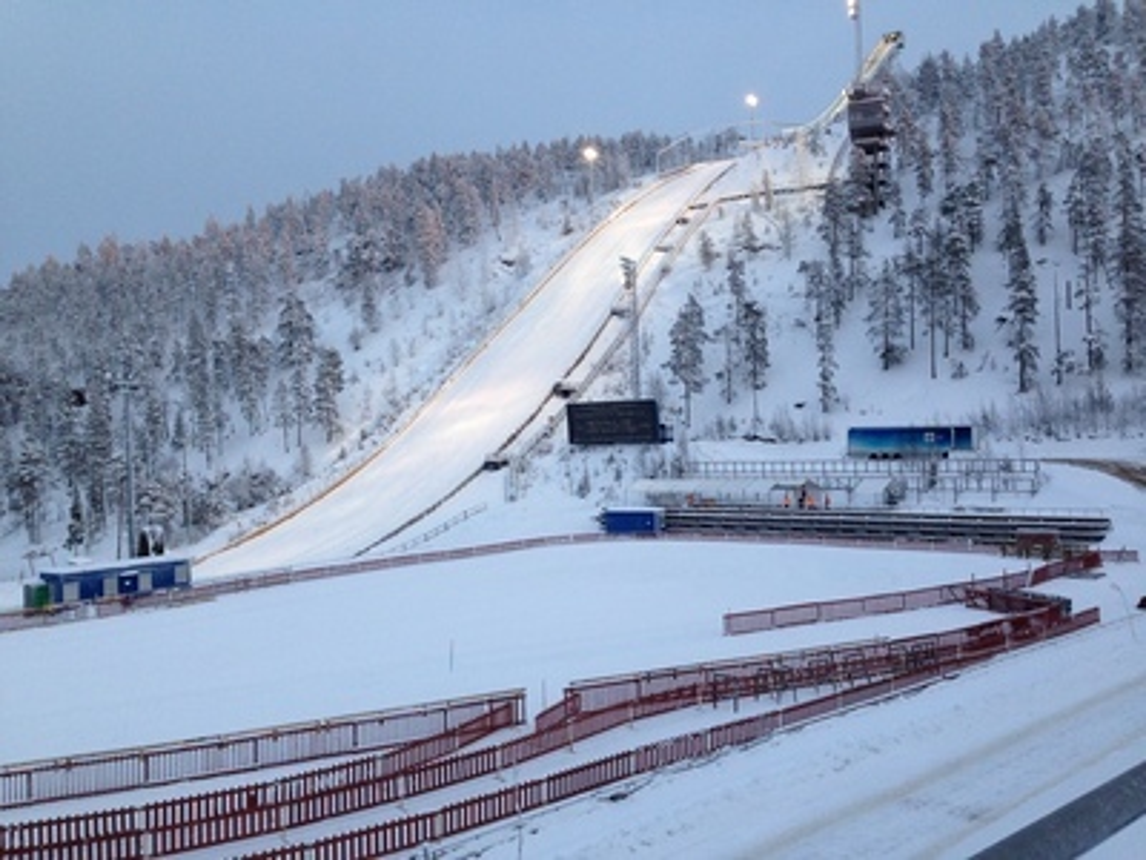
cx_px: 573
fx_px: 1093
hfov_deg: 55.4
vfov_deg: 42.9
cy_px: 430
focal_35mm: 33
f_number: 2.4
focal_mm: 4.12
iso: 80
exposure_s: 1/120
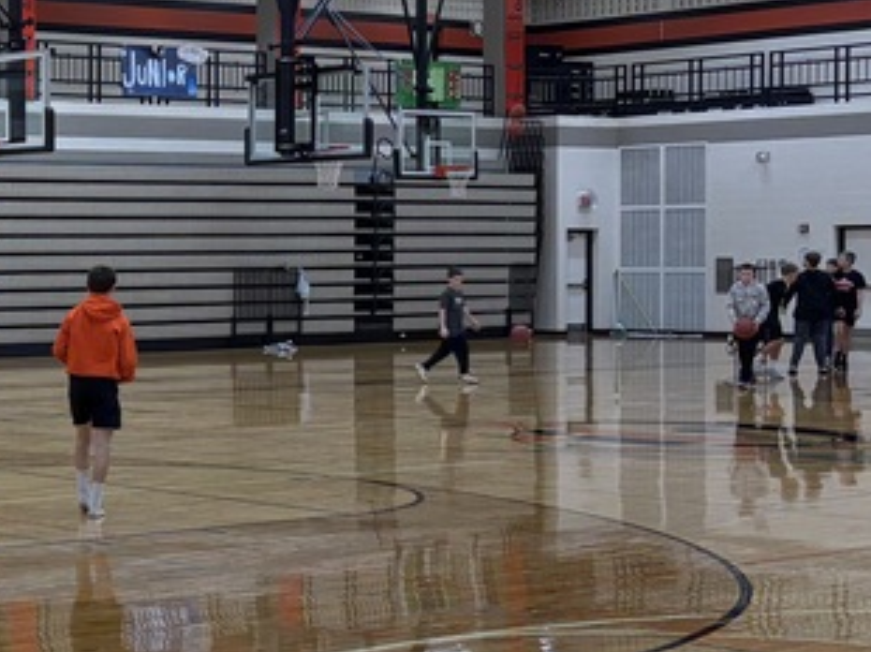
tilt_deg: -0.4
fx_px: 2162
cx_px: -354
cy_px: 295
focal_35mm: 86
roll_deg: +1.0
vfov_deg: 17.1
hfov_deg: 20.2
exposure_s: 1/120
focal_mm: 5.96
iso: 100
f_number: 1.6
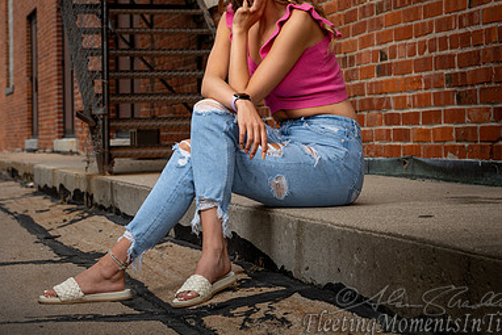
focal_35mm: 91
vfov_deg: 15.0
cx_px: 204
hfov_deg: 22.3
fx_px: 1269
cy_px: 104
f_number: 6.3
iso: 100
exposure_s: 1/160
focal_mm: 60
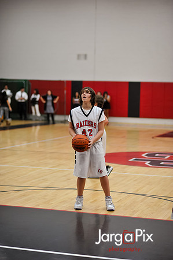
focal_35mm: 85
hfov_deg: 16.0
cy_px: 130
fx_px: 614
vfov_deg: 23.9
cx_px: 86
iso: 1000
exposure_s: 1/500
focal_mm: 85
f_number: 2
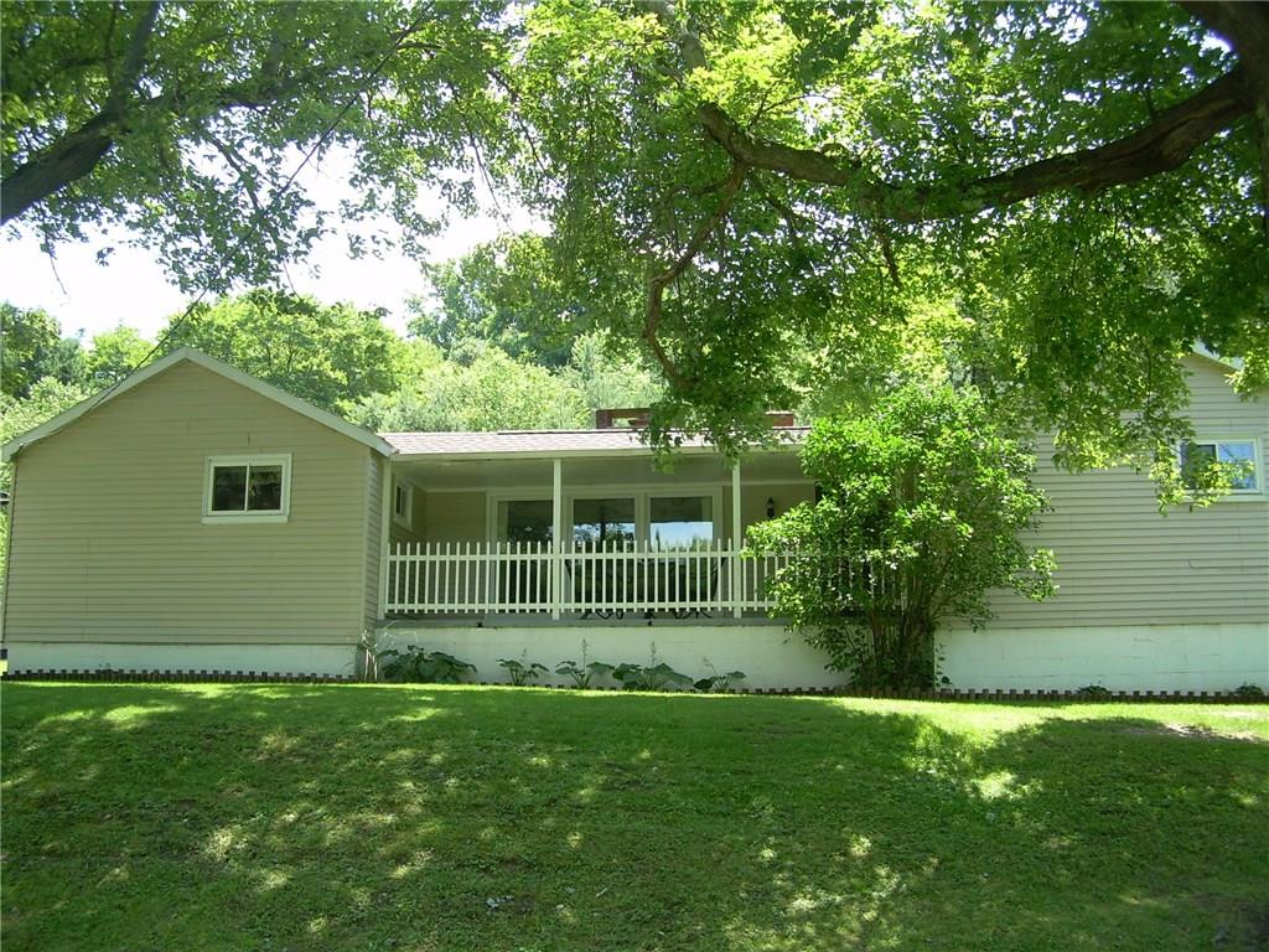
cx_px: 634
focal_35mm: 38
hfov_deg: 49.0
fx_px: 1393
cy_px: 476
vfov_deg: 37.7
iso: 50
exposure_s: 1/162
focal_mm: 6.3
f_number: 2.8
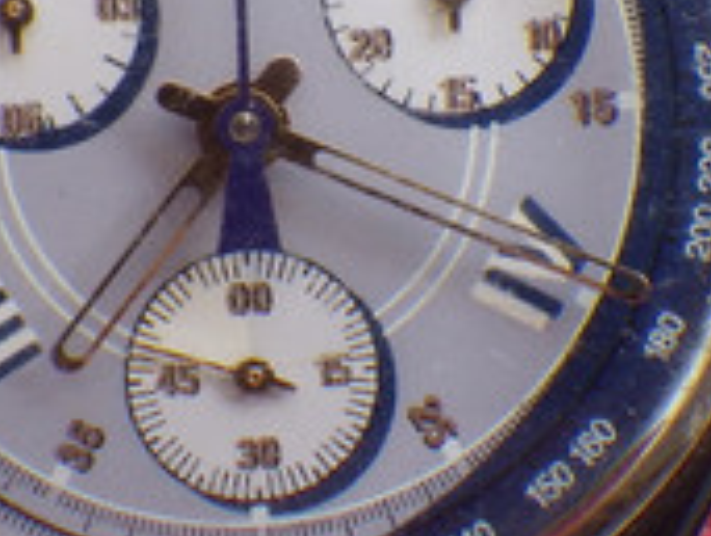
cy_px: 154
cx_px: 258
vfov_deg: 11.7
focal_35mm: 127
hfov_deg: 15.5
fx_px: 2614
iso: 125
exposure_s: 1/50
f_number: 3.8
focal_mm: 6.1
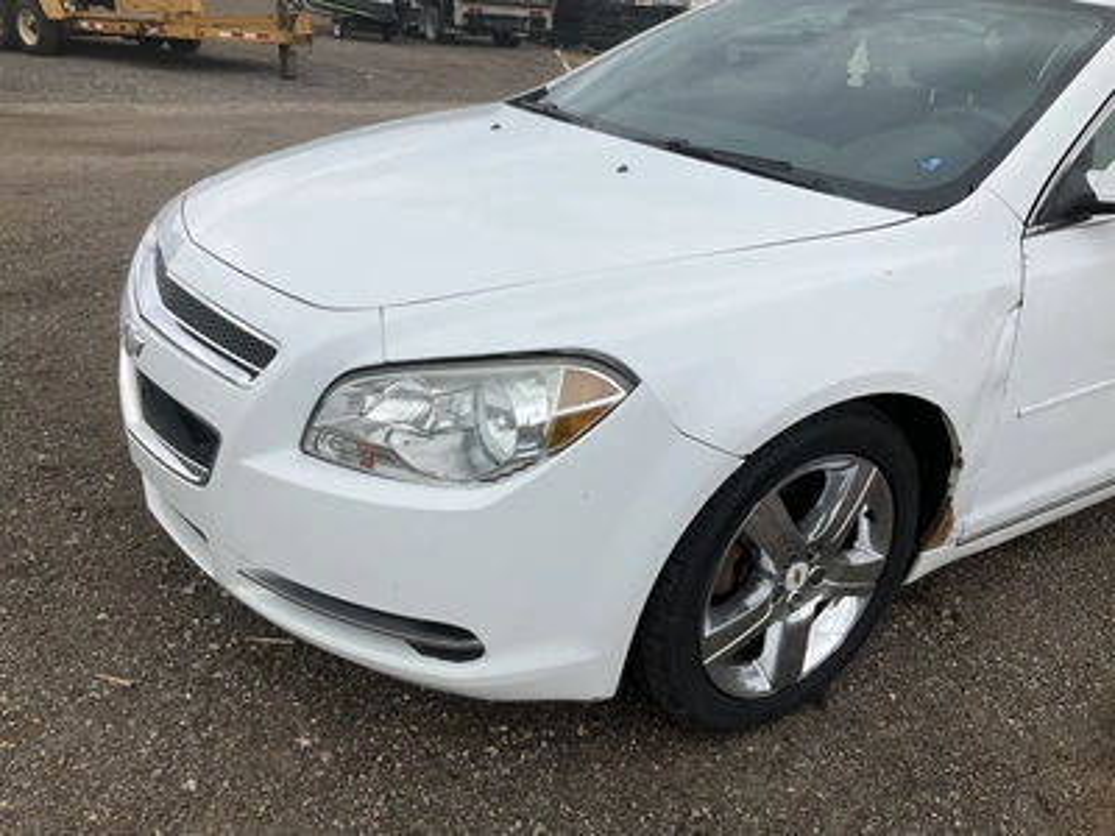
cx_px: 558
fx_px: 934
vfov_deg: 48.2
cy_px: 418
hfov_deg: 61.7
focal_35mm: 29
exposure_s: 1/1675
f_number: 1.8
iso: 25
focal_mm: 3
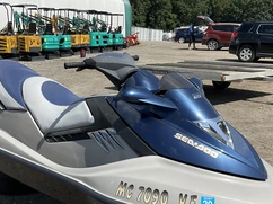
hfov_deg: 39.6
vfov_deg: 29.6
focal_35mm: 48
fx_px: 378
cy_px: 159
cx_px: 114
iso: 25
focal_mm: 3
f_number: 1.8
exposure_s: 1/2141
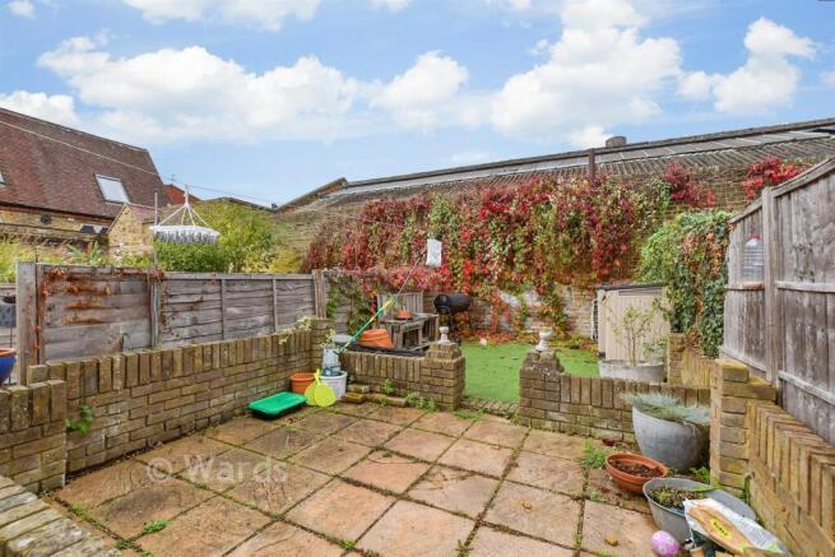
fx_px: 348
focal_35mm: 15
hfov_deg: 100.4
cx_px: 418
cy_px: 278
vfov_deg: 77.4
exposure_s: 1/320
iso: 320
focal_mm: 10
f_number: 8
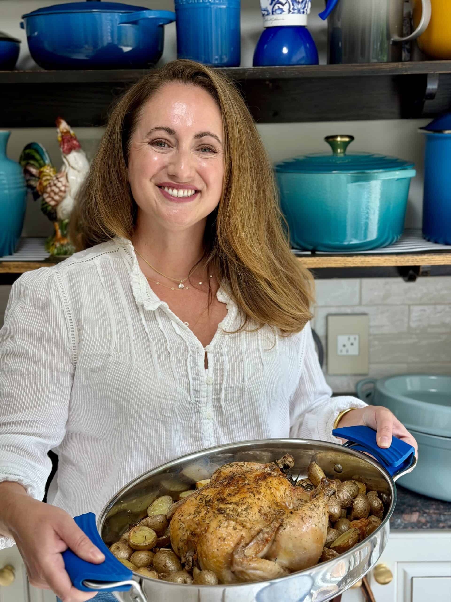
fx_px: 834
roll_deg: +1.6
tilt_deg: -12.0
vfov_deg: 39.7
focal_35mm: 48
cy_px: 301
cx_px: 226
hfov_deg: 30.3
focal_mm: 6.76
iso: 50
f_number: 1.78
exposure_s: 1/60
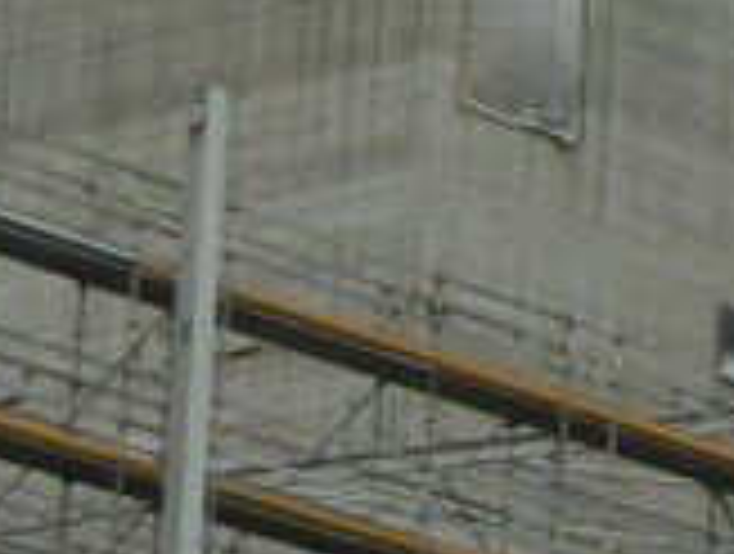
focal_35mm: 282
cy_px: 279
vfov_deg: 5.3
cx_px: 910
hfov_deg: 7.0
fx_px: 5993
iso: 100
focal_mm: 6
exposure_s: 1/1000
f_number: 2.8
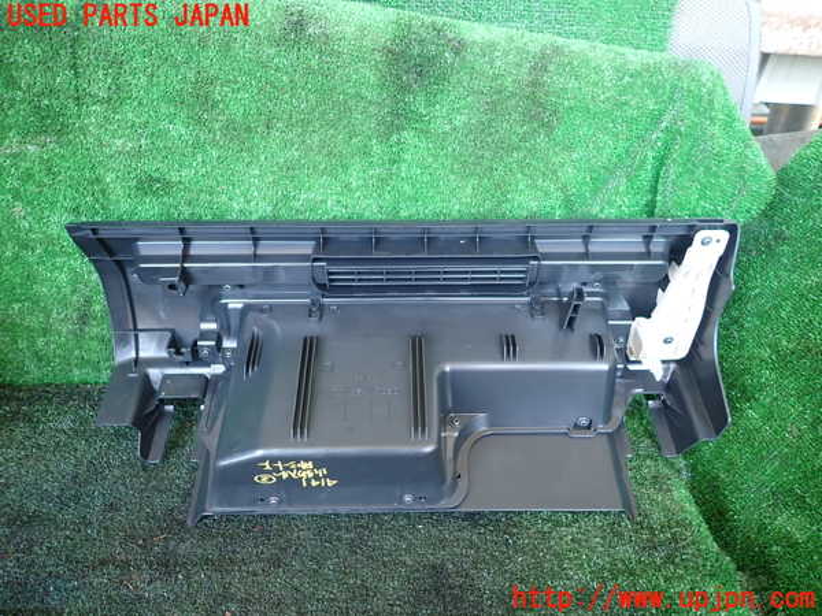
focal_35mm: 25
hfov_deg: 69.4
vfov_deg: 54.9
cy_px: 308
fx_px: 594
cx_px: 411
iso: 200
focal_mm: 4.5
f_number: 2
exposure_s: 1/50
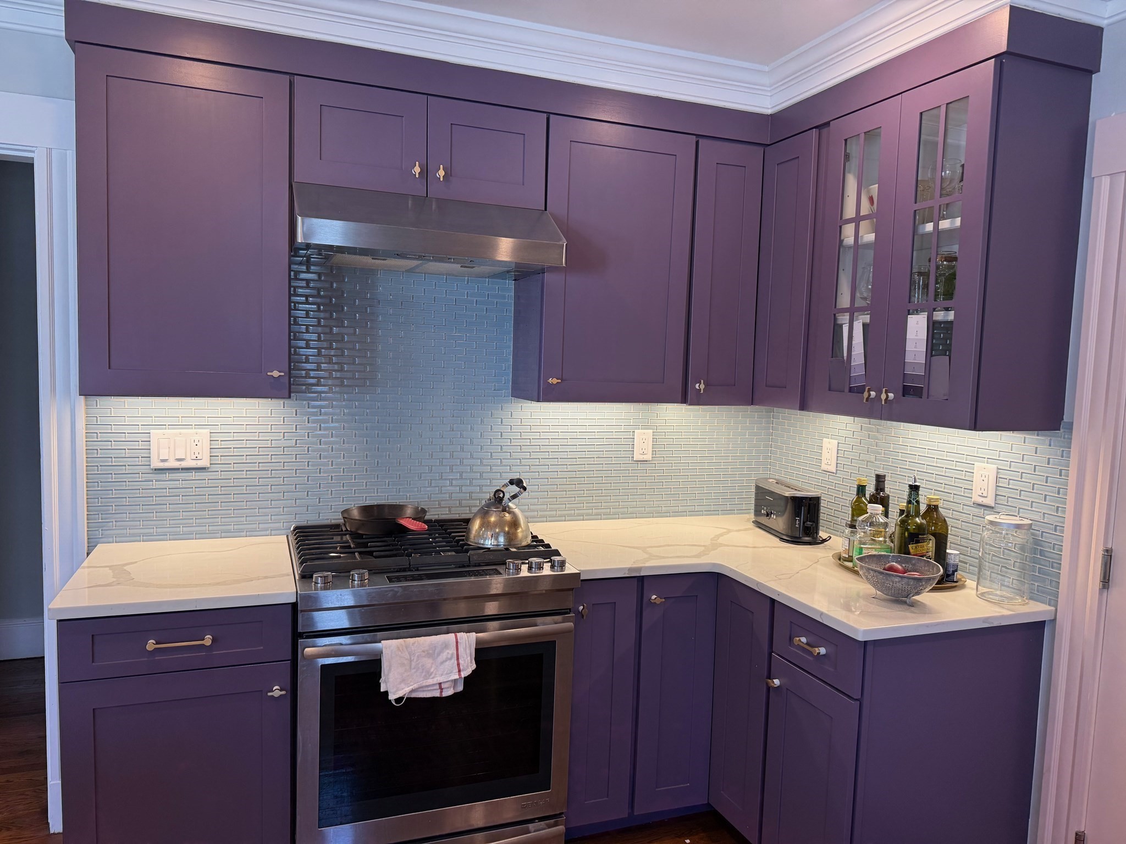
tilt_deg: -4.2
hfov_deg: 71.6
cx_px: 563
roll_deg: -2.1
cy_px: 422
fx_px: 781
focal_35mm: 24
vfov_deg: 56.8
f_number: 1.78
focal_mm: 6.76
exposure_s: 1/120
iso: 125
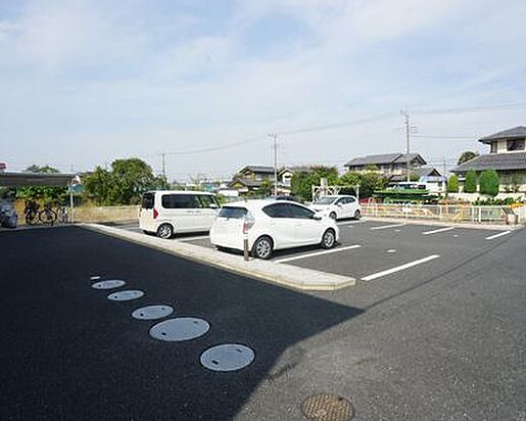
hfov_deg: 62.2
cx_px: 278
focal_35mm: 28
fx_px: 436
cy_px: 204
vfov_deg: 51.5
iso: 100
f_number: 13
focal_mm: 16
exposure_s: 1/80
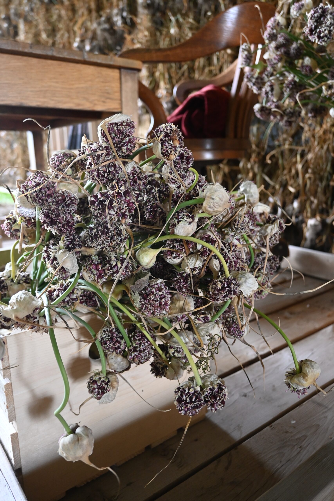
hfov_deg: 46.8
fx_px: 386
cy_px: 250
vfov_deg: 65.9
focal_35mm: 28
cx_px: 167
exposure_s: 1/125
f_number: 3.8
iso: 1250
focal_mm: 18.5
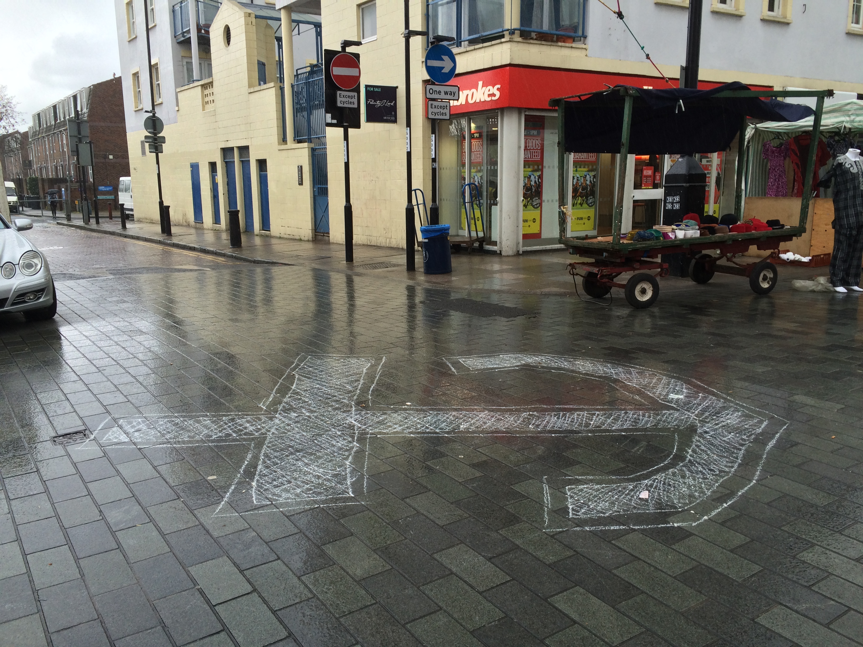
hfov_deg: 61.7
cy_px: 324
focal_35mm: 29
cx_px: 432
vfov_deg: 48.2
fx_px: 723
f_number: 2.2
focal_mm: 4.15
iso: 40
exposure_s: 1/100
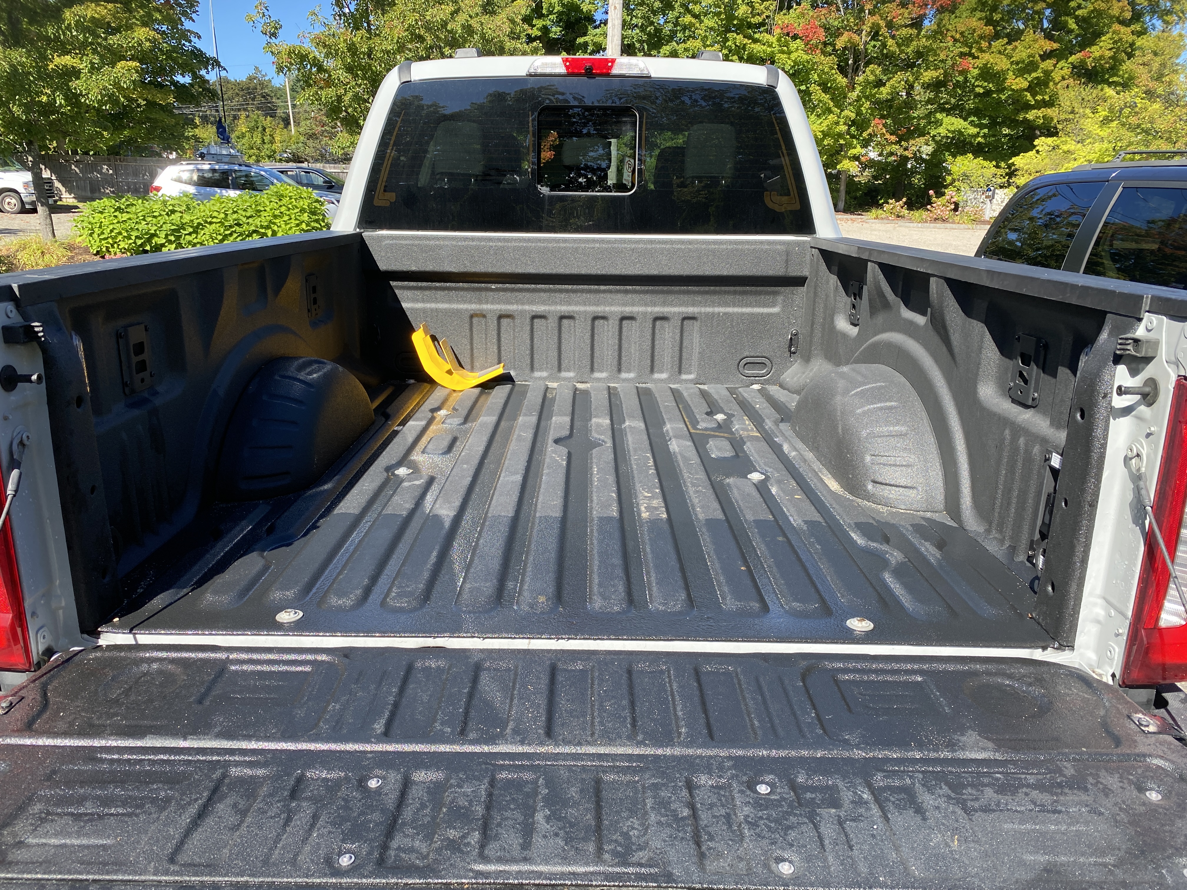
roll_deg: -1.6
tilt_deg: -16.2
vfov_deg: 53.1
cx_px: 594
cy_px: 445
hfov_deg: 67.3
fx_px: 892
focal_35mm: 26
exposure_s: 1/666
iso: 32
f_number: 1.8
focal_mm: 4.25
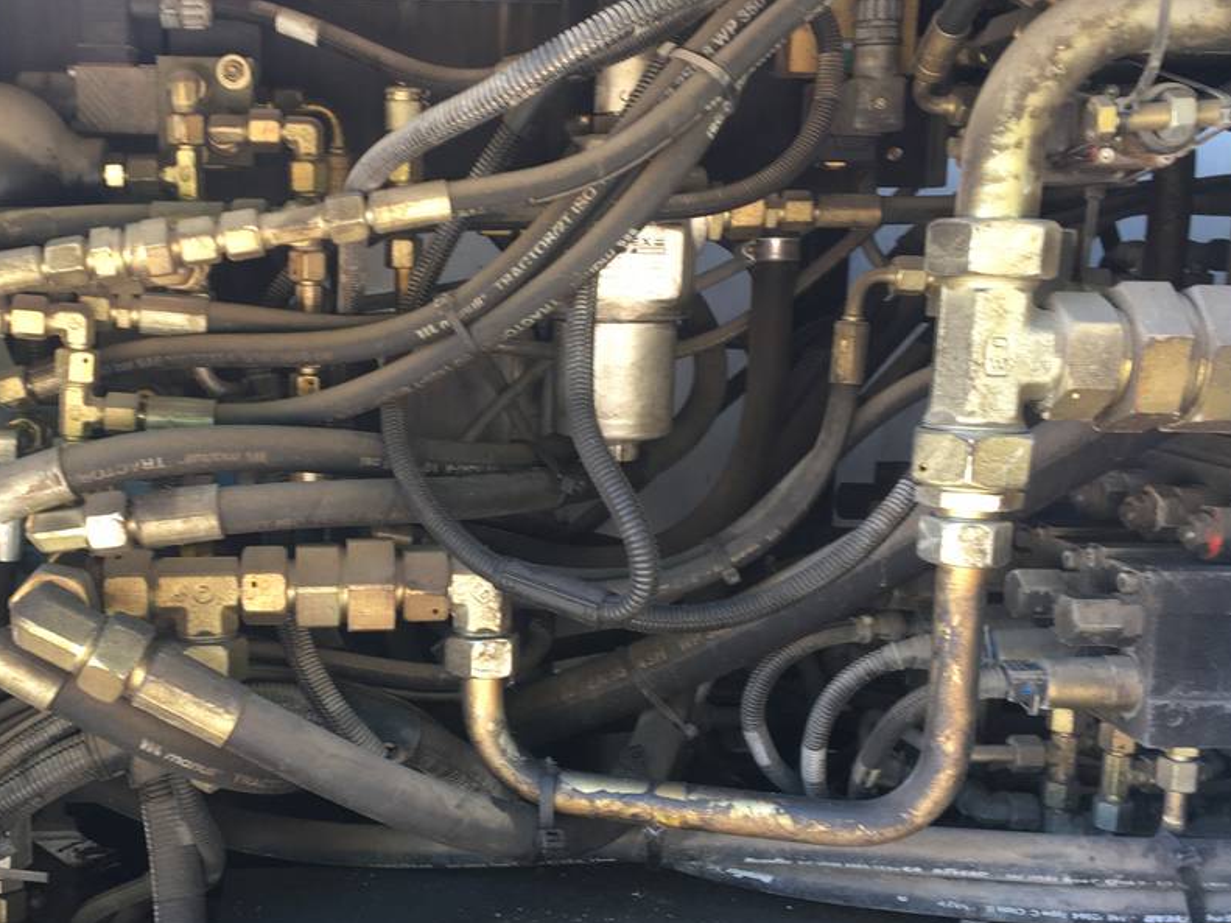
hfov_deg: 42.6
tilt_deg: -8.3
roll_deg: -0.5
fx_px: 1564
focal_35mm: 44
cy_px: 523
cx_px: 445
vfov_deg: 32.8
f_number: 2.2
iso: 32
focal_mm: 4.15
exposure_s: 1/50
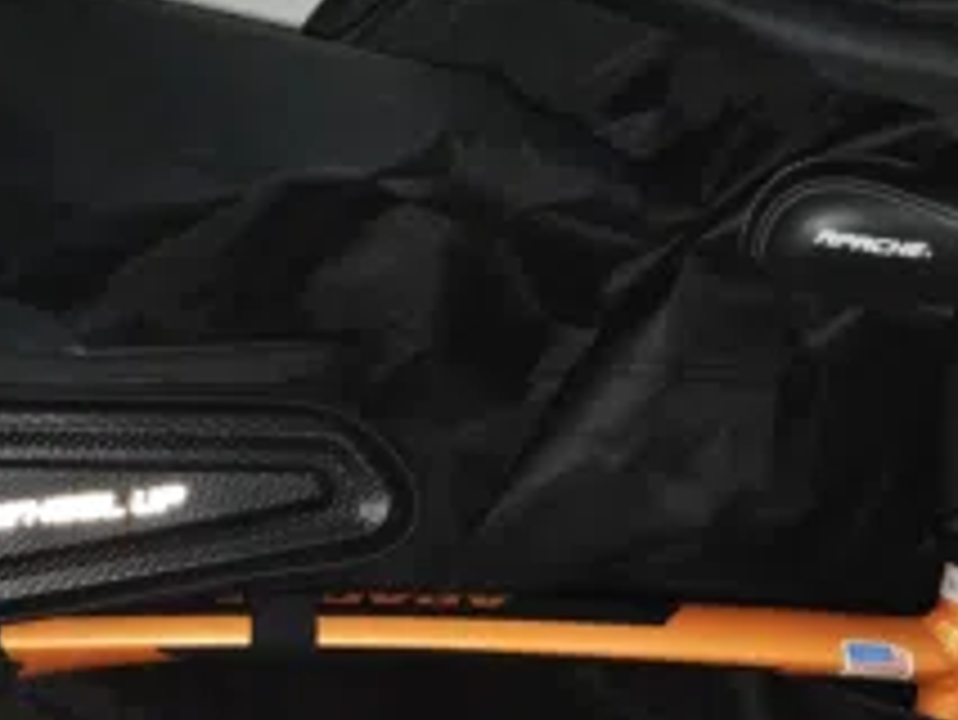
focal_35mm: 78
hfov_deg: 24.9
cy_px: 814
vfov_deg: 18.1
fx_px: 2160
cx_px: 612
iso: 1000
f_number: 1.59
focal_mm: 4.94
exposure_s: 1/20
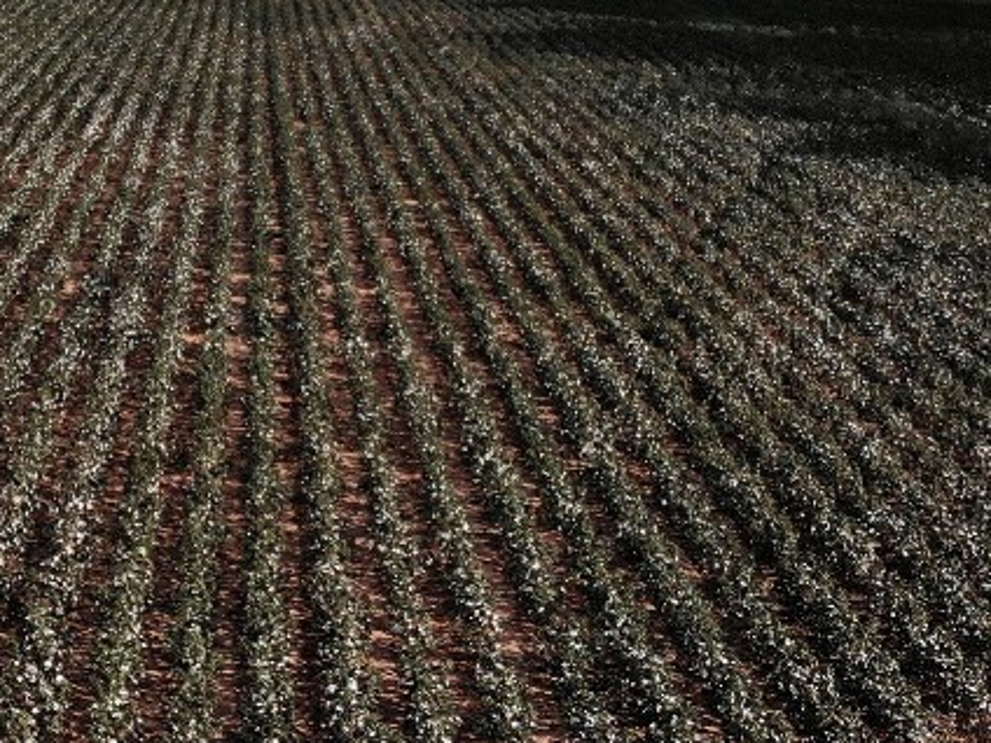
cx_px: 216
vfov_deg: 25.1
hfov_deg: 32.4
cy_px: 262
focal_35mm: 58
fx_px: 1660
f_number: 2.8
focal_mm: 4.5
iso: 100
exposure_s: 1/2000
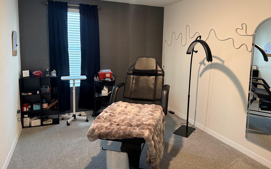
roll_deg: -1.4
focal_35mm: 26
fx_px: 192
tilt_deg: -5.9
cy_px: 67
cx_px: 134
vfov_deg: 47.3
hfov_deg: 70.4
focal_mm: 6.76
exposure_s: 1/60
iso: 400
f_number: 1.78
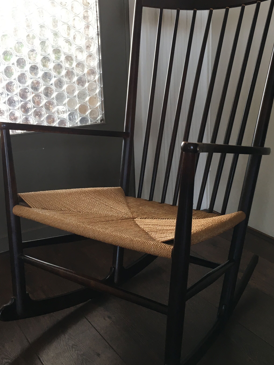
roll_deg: +1.5
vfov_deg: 43.8
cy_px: 170
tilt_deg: -15.3
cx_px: 139
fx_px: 454
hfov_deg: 33.6
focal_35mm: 43
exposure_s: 1/33
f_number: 2.2
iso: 32
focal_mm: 4.15
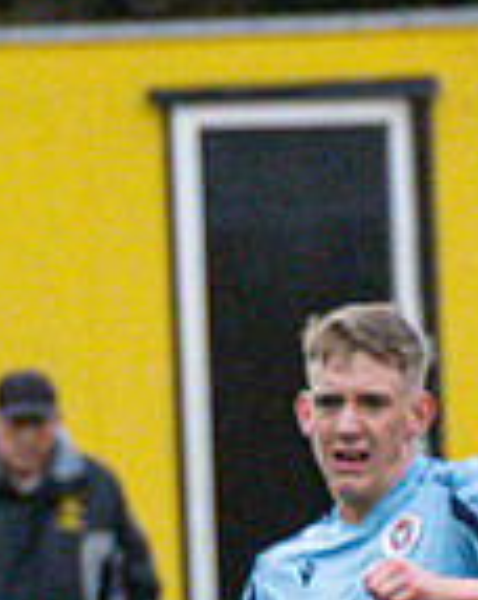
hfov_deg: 0.7
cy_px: 674
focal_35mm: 2187
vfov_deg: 0.9
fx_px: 38757
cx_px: 392
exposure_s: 1/1600
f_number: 2.8
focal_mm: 200
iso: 2000
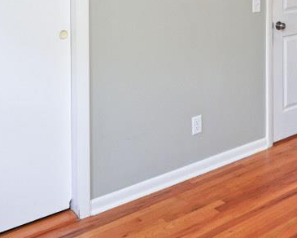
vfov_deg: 25.5
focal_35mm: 54
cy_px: -39
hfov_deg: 32.4
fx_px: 475
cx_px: 286
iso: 560
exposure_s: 1/60
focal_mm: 14
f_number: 4
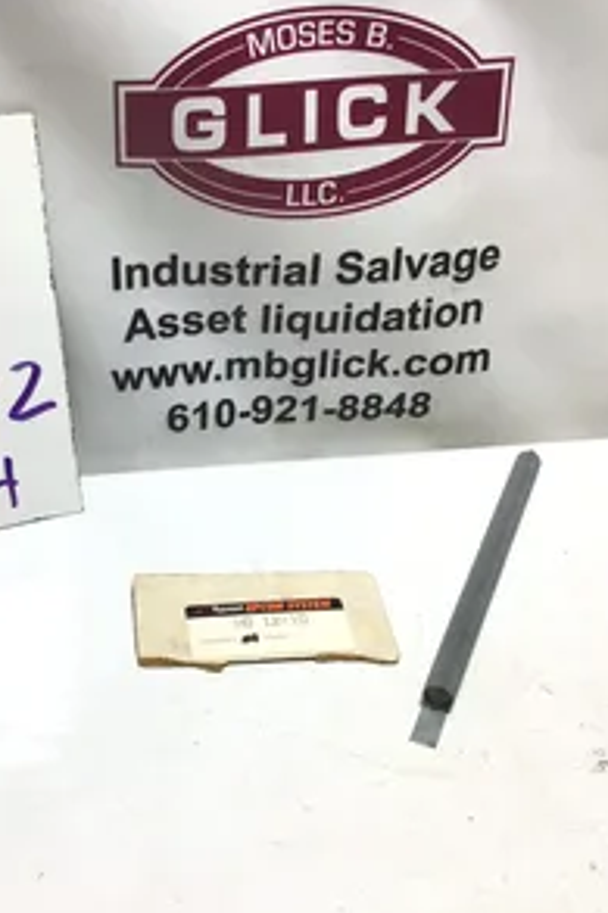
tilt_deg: -30.7
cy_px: 455
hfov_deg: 30.1
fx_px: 1116
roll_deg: +1.4
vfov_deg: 44.5
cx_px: 168
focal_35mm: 44
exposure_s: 1/155
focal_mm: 3.3
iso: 25
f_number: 2.4
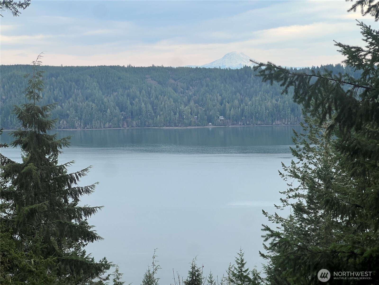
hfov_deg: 25.3
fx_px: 843
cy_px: 142
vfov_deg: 19.1
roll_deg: +0.9
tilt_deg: -3.3
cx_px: 190
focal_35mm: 77
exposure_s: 1/324
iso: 32
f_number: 2.8
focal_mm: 9
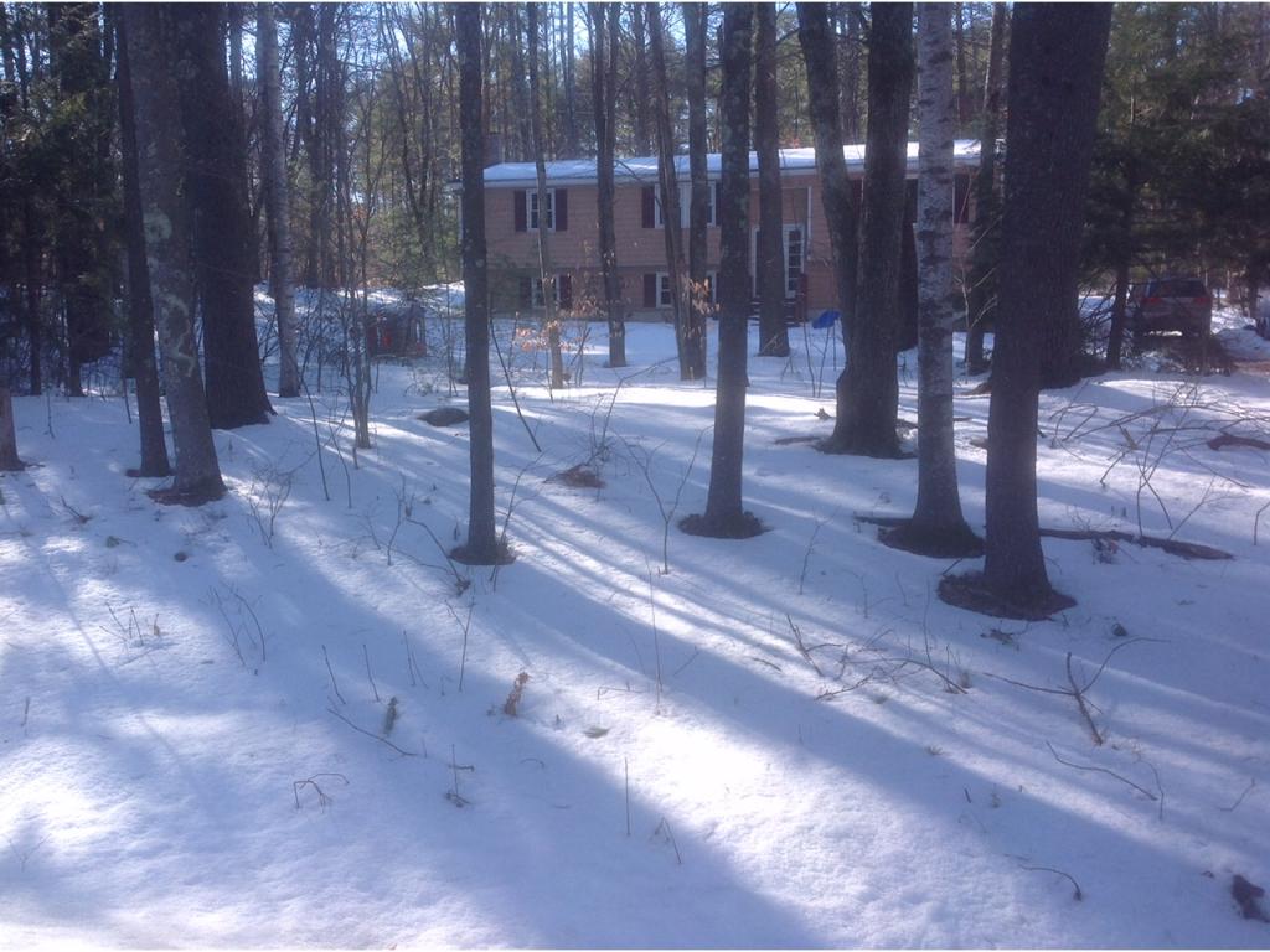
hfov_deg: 52.6
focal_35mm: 35
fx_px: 1284
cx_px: 635
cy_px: 476
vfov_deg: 40.7
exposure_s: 1/438
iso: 50
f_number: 2.4
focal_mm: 4.28
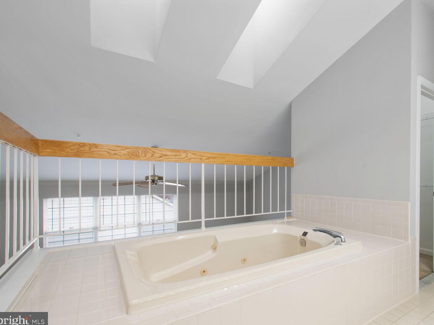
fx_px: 213
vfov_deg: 74.7
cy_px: 160
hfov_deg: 90.4
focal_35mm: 17
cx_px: 248
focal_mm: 10
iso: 250
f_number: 10
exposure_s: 1/5
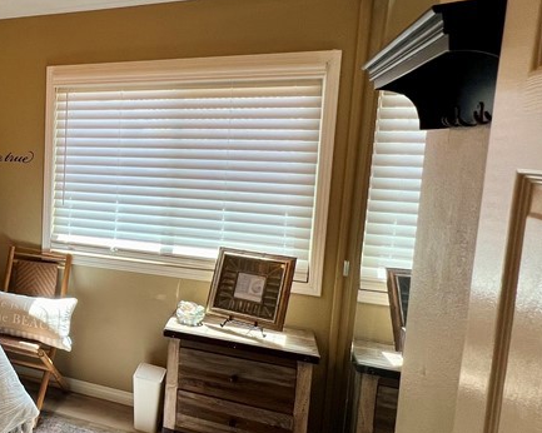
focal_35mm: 30
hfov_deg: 48.2
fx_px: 481
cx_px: -4
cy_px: 199
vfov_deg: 48.4
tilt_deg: -5.9
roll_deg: -1.0
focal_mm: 1.57
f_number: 1.8
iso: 100
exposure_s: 1/120
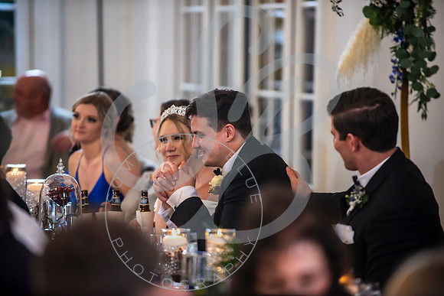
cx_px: 222
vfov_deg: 6.9
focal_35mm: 200
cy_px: 148
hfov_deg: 10.3
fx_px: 2467
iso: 1600
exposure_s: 1/125
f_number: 2.8
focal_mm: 200
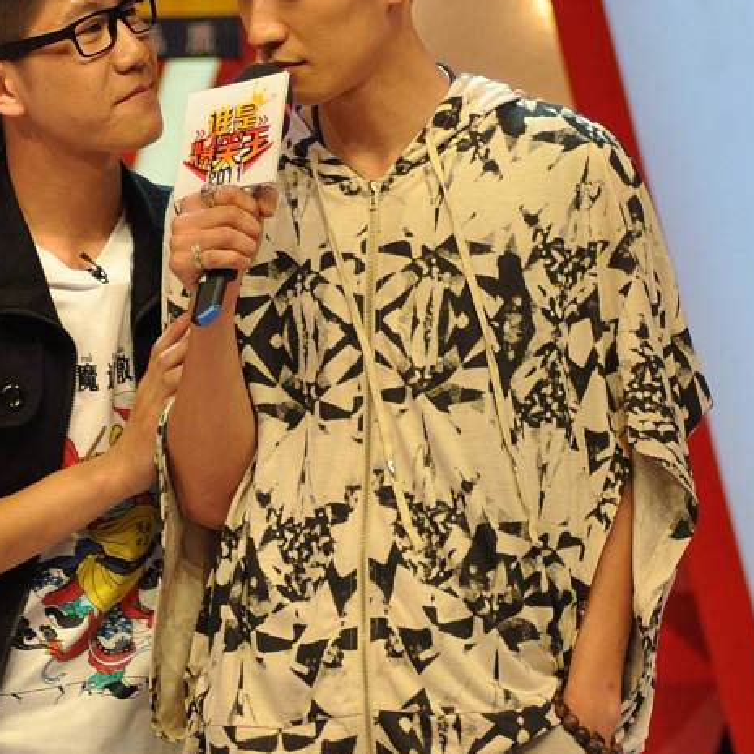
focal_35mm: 381
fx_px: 9389
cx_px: 199
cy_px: 558
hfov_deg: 4.6
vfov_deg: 4.6
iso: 800
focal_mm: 116
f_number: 4.5
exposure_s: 1/200
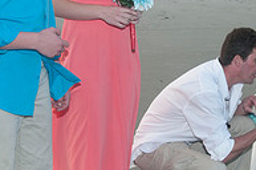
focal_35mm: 99
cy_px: 76
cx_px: 218
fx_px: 703
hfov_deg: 20.3
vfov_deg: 13.8
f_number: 7.1
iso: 100
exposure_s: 1/250
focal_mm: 22
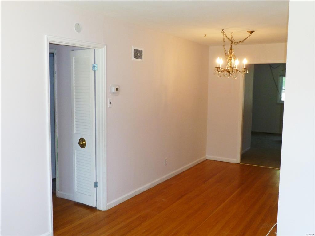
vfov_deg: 41.8
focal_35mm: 34
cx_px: 158
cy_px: 118
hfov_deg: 54.0
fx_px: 309
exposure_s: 1/60
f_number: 3.7
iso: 400
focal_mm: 6.1
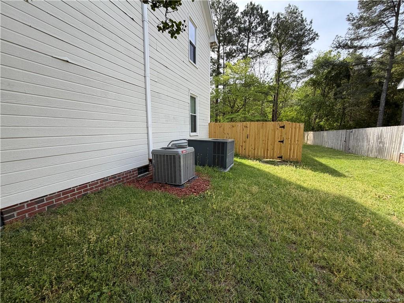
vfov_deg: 85.7
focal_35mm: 14
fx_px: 163
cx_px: 202
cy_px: 152
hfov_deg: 102.1
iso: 50
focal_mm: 2.22
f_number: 2.2
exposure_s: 1/502
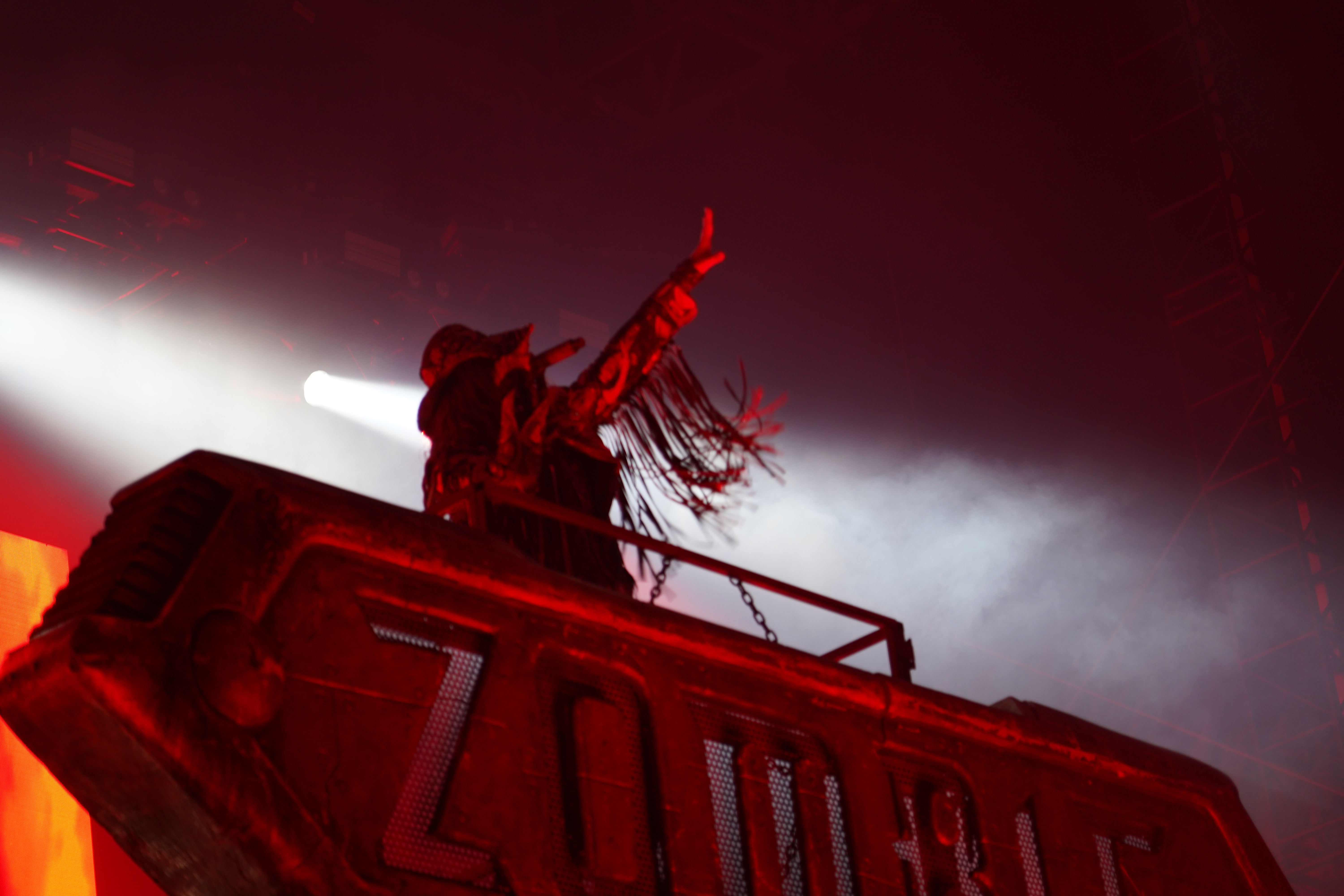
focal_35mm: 105
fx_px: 3920
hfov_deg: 19.5
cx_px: 672
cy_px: 448
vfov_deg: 13.0
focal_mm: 105
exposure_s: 1/125
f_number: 4
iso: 800
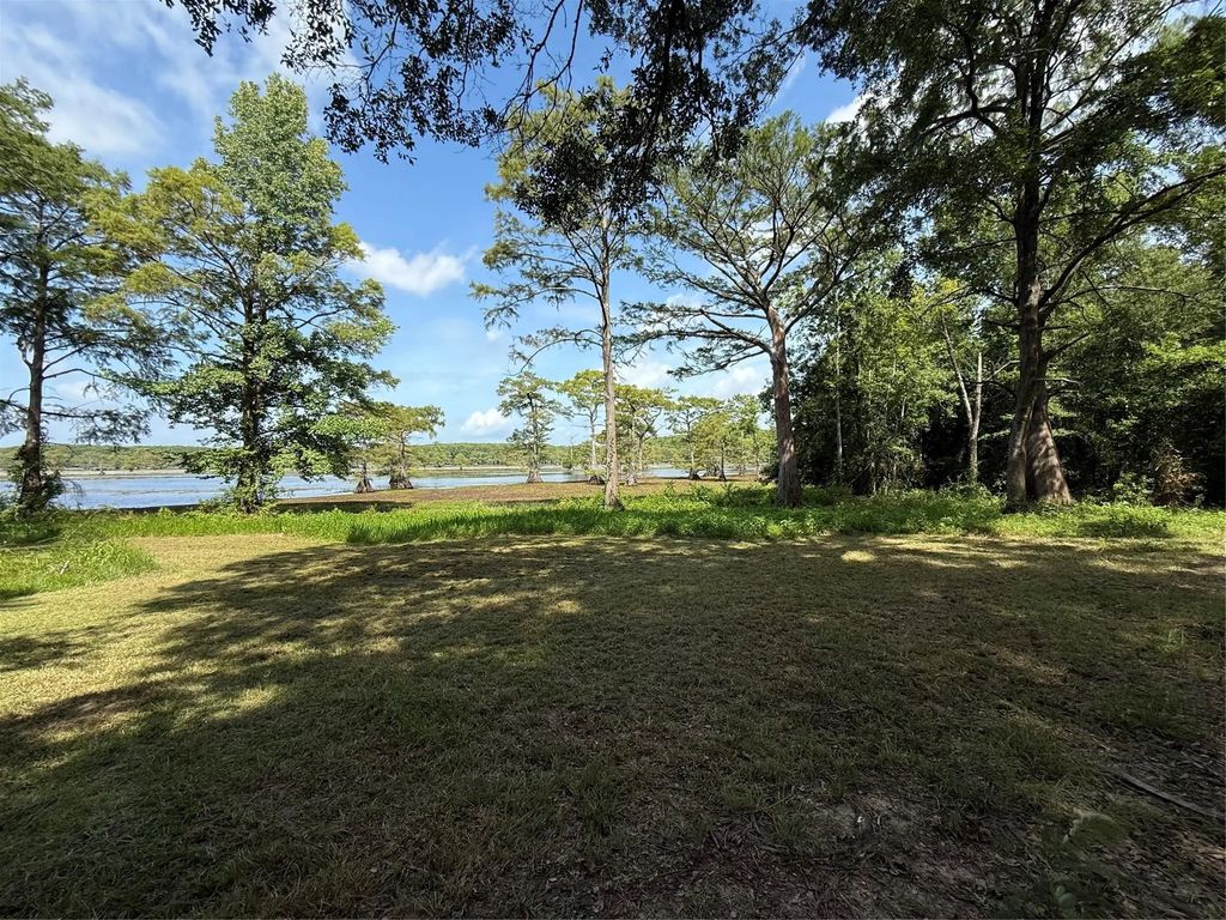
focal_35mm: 14
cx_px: 613
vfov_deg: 85.7
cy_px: 460
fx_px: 496
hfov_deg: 102.1
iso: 50
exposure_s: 1/1312
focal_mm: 2.22
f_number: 2.2
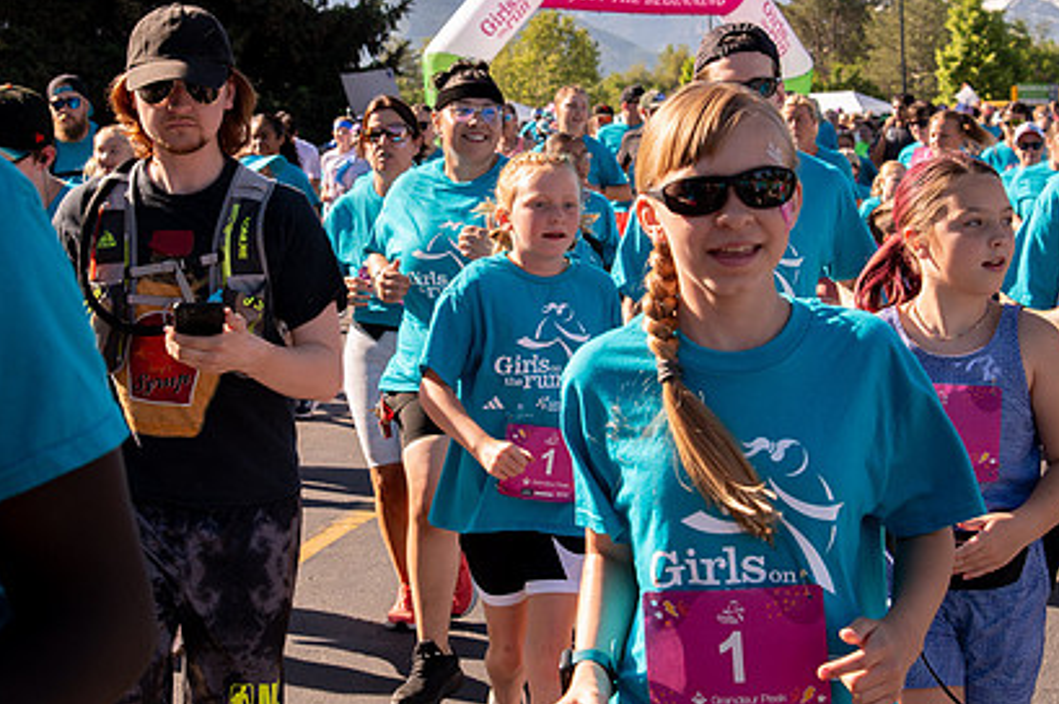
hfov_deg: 24.8
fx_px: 2410
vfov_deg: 16.6
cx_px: 487
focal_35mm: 82
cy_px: 268
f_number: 8
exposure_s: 1/1000
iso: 800
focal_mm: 48
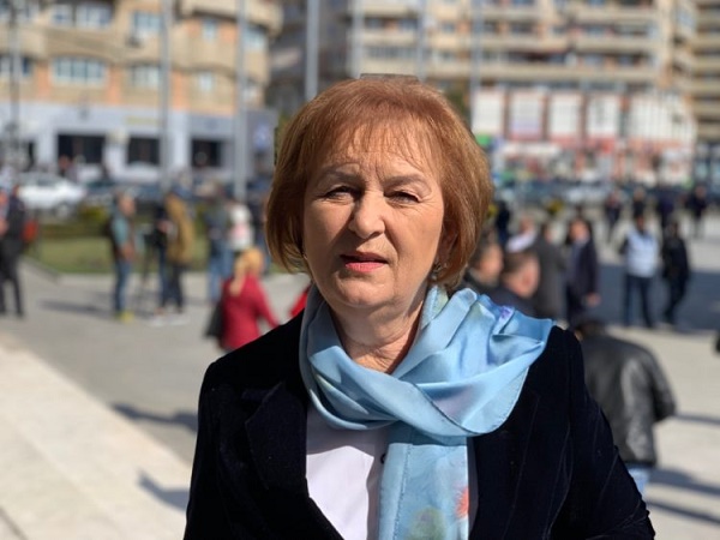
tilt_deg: -6.6
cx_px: 360
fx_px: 1082
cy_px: 270
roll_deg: -1.7
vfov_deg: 28.0
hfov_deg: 36.8
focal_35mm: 52
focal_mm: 6
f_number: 2.4
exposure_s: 1/888
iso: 16
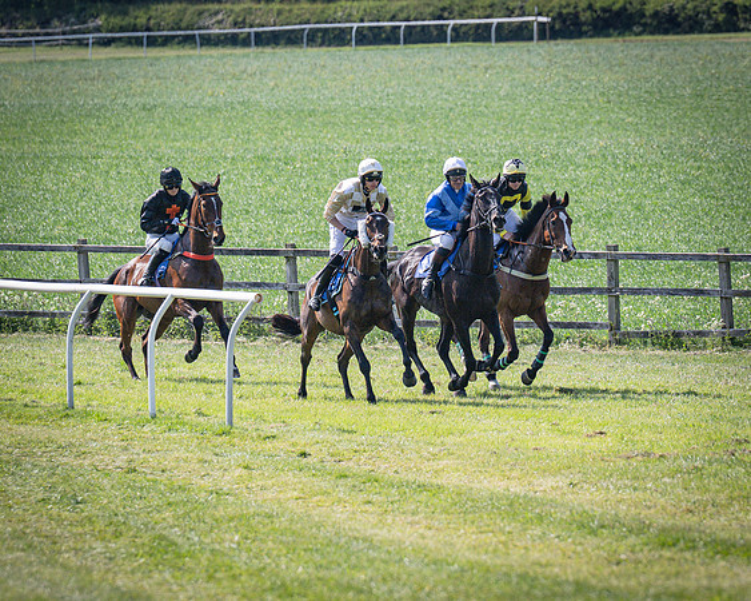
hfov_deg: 4.6
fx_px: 9307
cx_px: 354
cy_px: 295
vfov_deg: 3.7
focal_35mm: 419
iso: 400
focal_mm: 180
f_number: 4
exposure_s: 1/3200
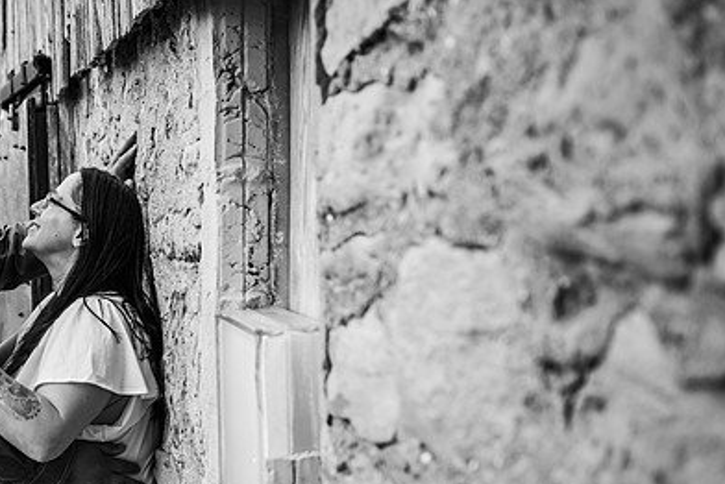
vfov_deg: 20.0
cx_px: 216
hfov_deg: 29.3
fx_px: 1370
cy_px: 261
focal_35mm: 68
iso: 320
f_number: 3.5
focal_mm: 46
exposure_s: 1/250
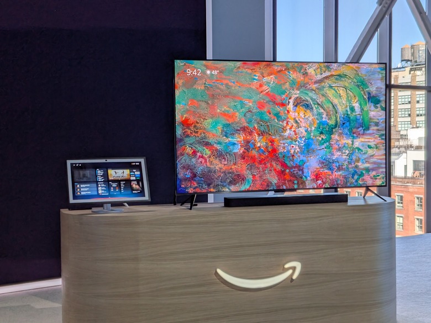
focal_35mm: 49
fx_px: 610
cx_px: 216
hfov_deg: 38.9
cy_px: 162
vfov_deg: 29.7
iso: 42
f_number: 1.7
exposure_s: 1/396
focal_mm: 4.53
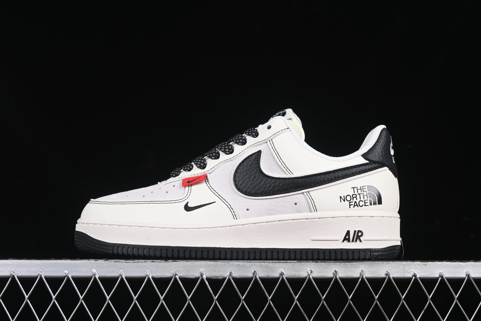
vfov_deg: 18.2
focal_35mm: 75
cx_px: 240
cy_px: 160
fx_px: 1002
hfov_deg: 27.0
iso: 160
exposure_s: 1/80
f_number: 8
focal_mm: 50
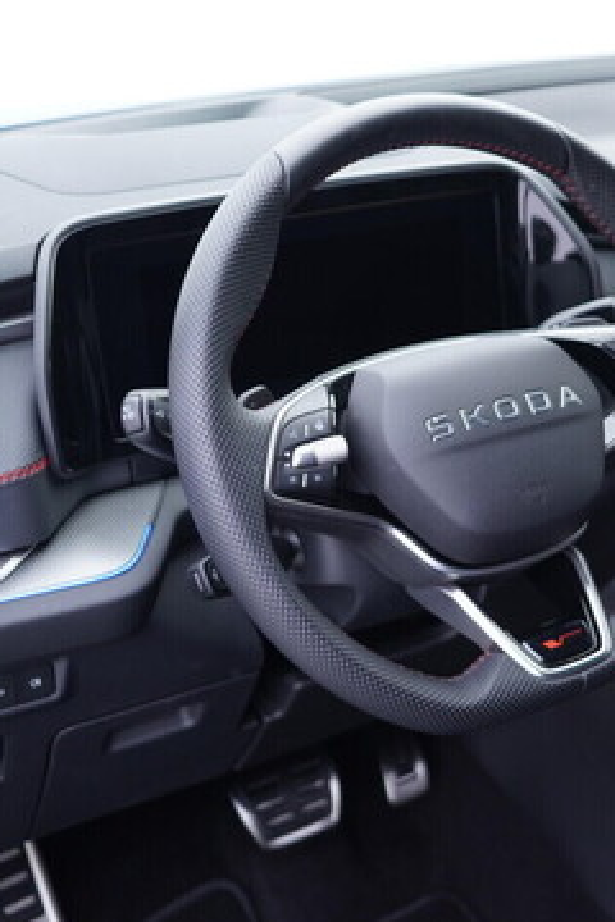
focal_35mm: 55
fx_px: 1409
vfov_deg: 36.2
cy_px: 467
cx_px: 500
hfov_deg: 24.2
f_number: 2.8
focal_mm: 24
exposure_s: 1/40
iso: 320
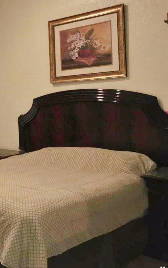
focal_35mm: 50
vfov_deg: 40.2
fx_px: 366
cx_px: -30
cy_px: 109
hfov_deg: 23.7
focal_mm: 4.15
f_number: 2.2
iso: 40
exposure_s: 1/24
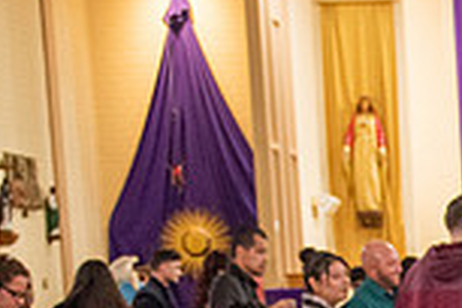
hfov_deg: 14.2
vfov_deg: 10.0
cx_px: 766
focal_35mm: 131
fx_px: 1681
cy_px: 524
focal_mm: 28
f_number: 2.8
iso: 2000
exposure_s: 1/160
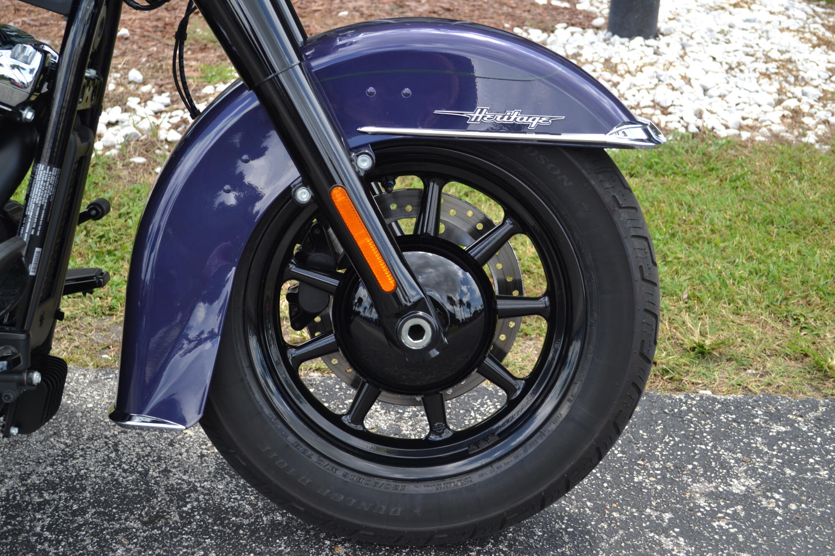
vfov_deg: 23.8
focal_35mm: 57
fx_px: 1322
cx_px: 418
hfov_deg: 35.1
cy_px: 278
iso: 110
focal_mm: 38
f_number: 5
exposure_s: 1/125
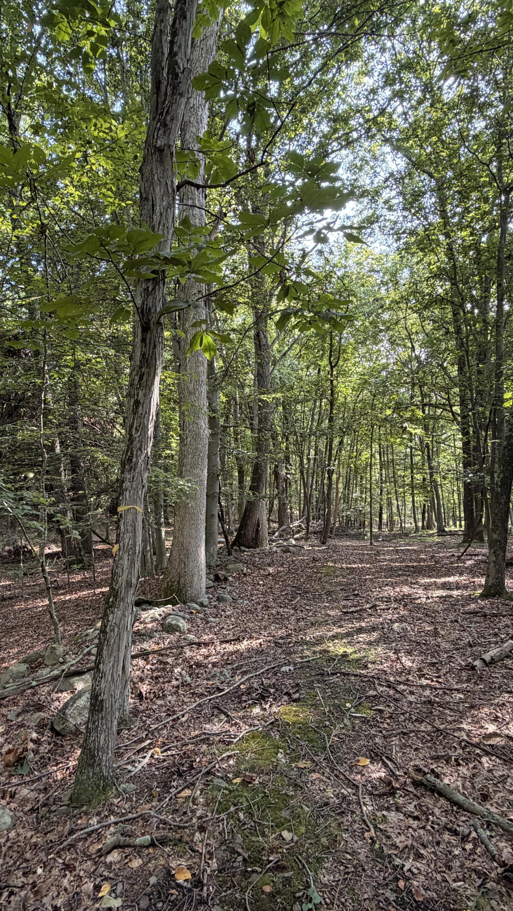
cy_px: 465
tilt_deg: +5.8
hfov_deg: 53.5
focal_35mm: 21
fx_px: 508
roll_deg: +2.3
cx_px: 224
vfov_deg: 83.8
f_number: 2.2
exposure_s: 1/121
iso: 125
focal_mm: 2.22
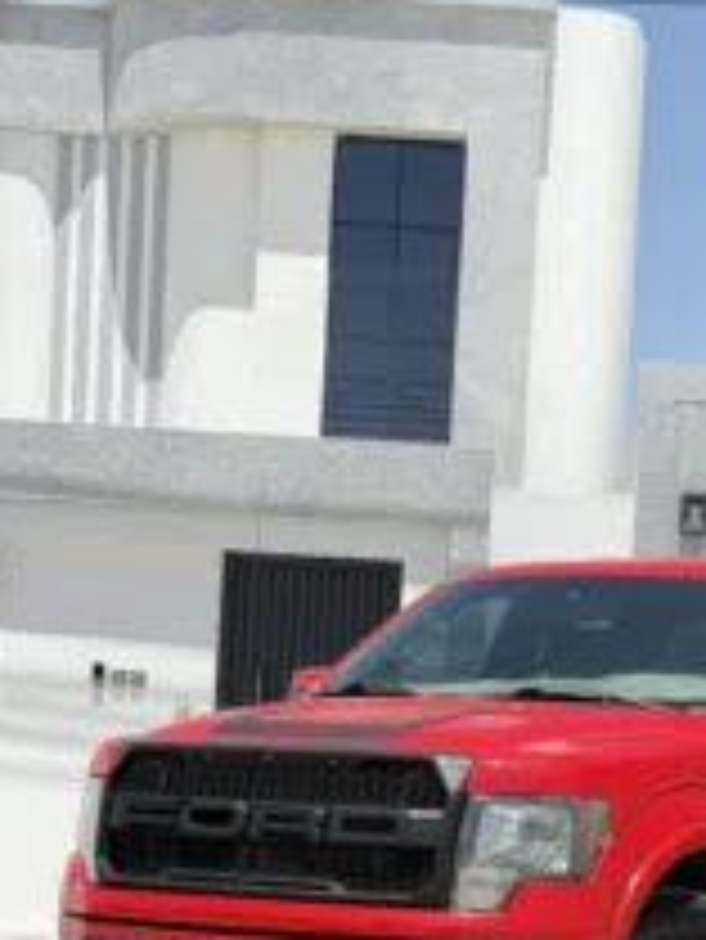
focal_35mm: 92
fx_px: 2499
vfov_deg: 21.1
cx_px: 594
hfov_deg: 15.9
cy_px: 724
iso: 80
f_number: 1.78
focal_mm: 6.76
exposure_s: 1/2762
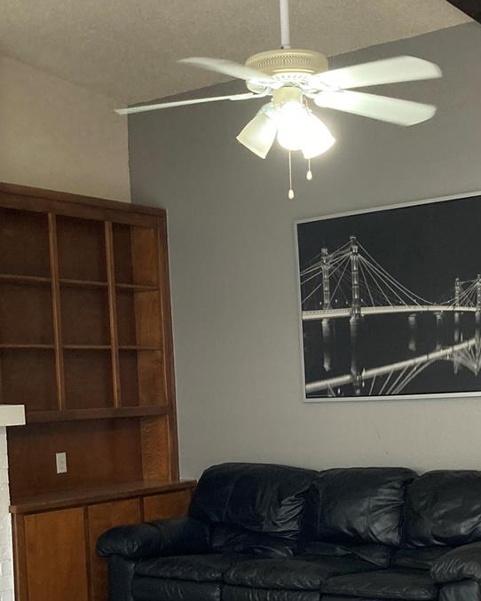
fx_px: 1103
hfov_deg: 24.6
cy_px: 450
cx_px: 284
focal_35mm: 62
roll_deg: +2.0
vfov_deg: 30.0
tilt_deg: -2.2
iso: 125
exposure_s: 1/60
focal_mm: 3.99
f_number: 1.8
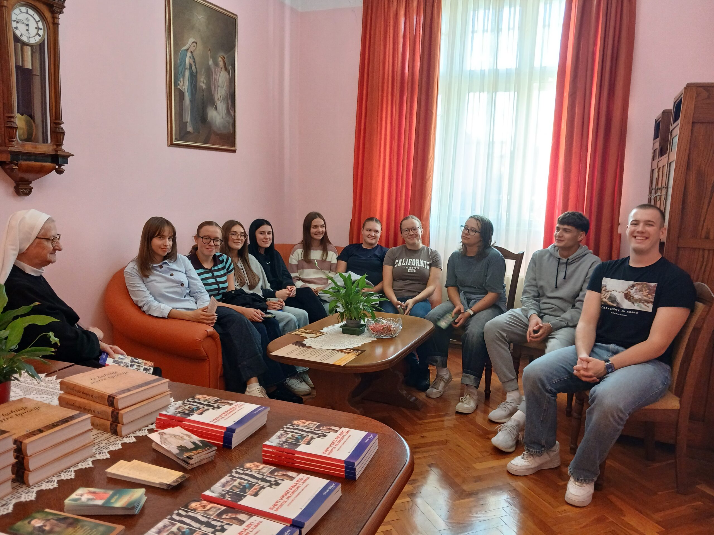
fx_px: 557
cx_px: 357
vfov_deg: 51.4
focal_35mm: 27
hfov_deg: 65.3
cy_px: 268
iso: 200
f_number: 1.8
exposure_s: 1/33.3
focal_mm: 3.98
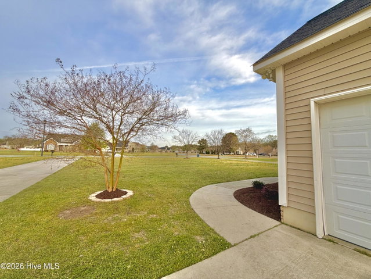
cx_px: 186
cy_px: 140
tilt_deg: +5.5
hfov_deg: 102.0
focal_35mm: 14
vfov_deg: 85.7
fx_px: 150
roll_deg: -1.2
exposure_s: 1/502
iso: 64
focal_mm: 2.22
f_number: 2.2
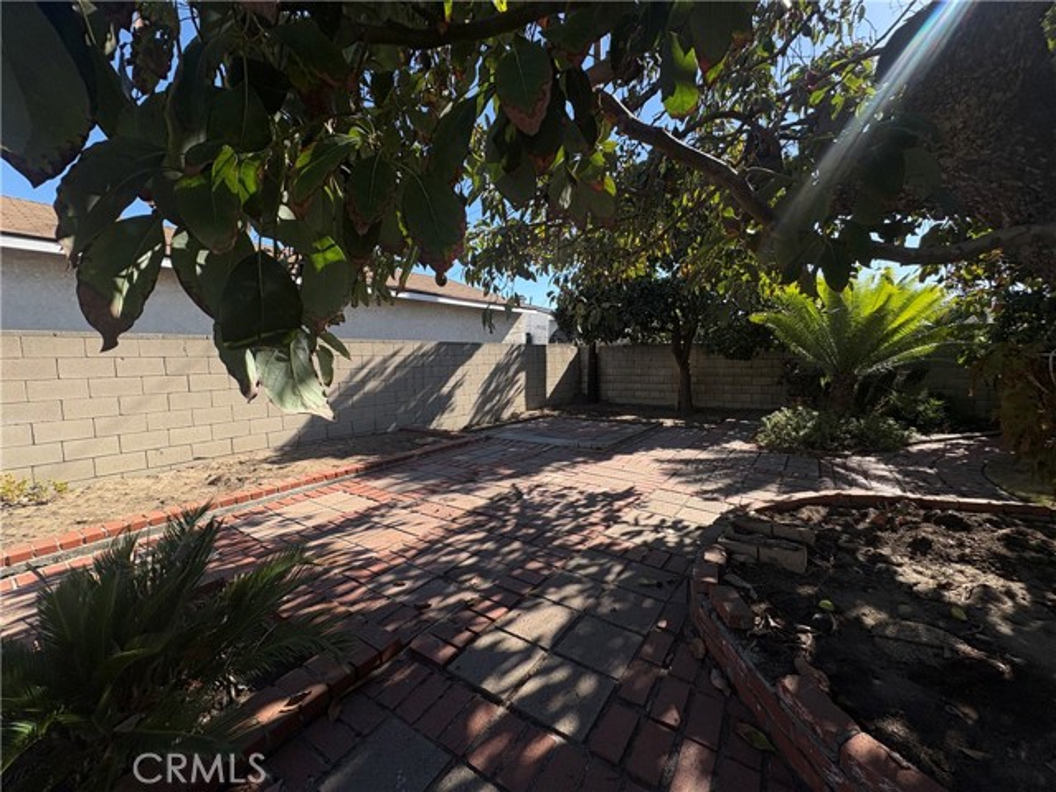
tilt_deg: -4.6
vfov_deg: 85.7
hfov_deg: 102.1
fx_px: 427
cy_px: 396
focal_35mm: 14
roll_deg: -0.2
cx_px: 528
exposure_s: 1/1346
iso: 50
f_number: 2.2
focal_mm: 2.22
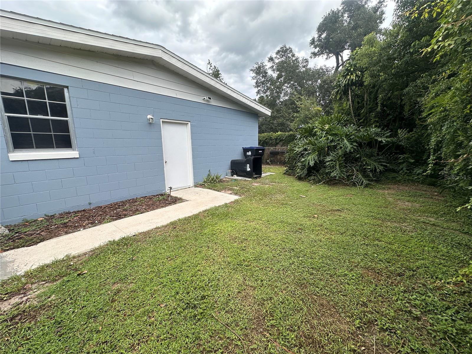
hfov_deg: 102.1
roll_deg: +0.8
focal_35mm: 14
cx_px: 236
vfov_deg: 85.7
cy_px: 177
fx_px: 191
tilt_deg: -9.3
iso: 40
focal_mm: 2.22
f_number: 2.2
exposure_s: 1/711
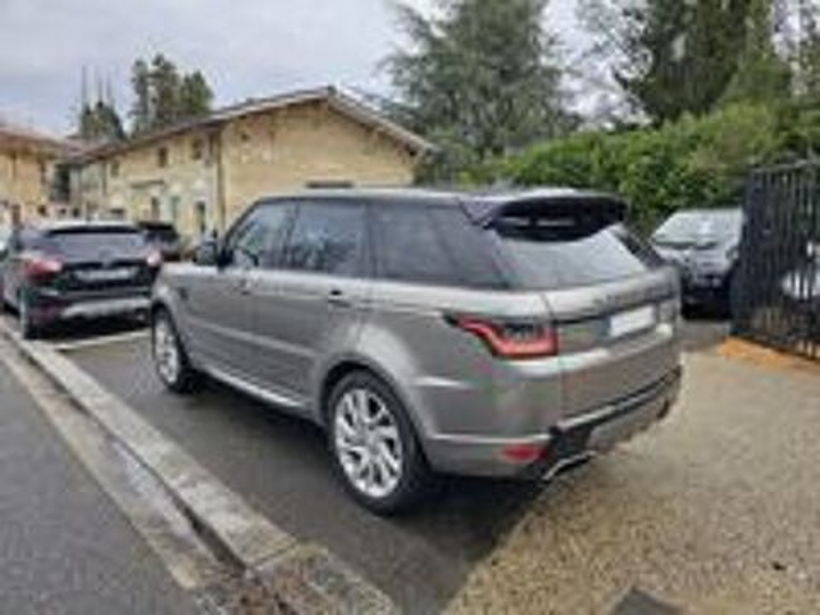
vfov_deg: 58.9
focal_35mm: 23
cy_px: 308
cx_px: 410
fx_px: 545
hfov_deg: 73.9
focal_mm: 6.3
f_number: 1.7
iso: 12
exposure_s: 1/180
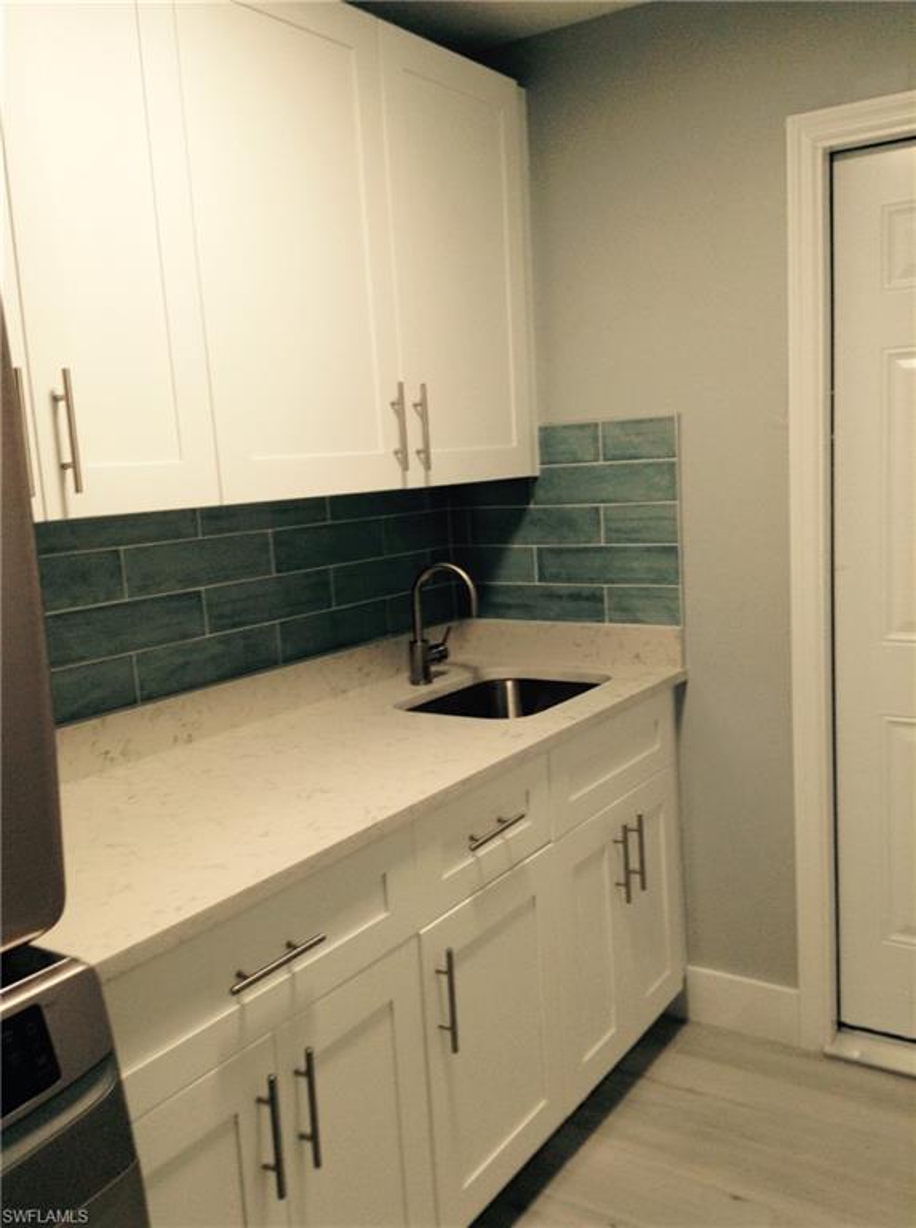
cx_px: 458
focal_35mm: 33
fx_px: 1168
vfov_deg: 55.4
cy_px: 614
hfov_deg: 42.8
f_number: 2.4
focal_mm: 3.3
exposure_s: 1/25
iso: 32
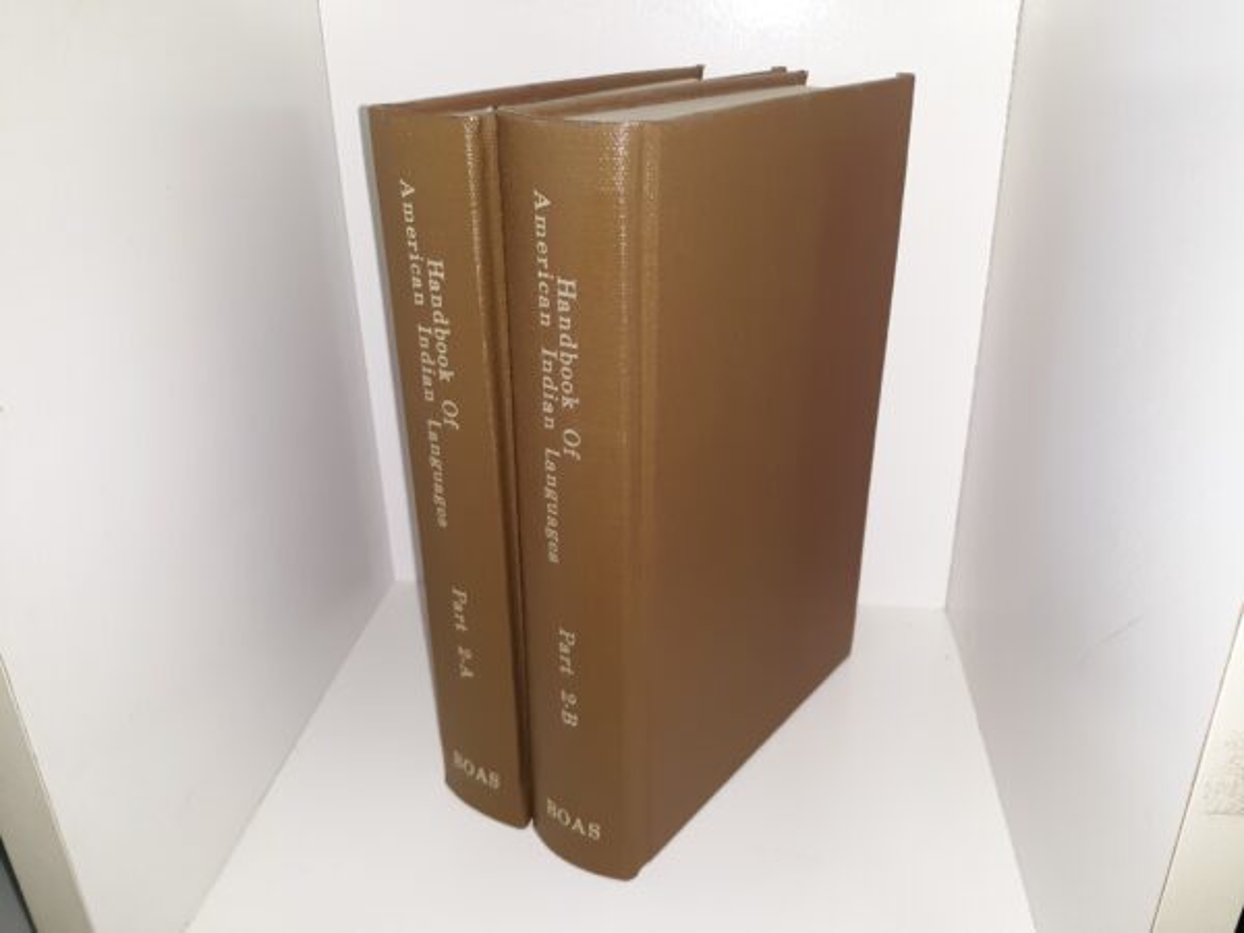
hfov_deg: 63.4
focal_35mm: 28
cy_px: 466
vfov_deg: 49.7
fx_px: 1006
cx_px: 622
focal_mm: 3.7
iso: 64
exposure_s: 1/120
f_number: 1.7
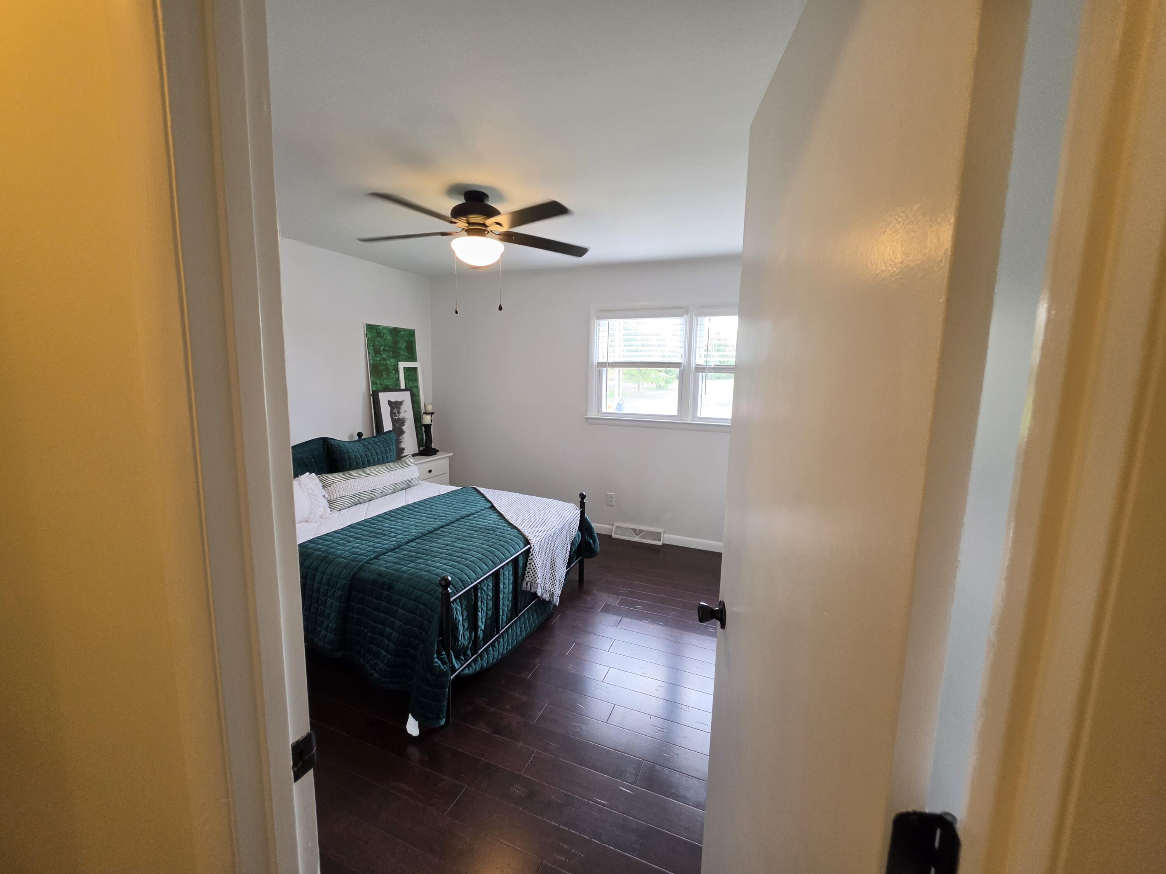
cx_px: 583
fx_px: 438
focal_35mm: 13
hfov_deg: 106.2
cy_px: 437
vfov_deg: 89.9
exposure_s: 1/120
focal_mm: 2.2
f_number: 1.9
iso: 160
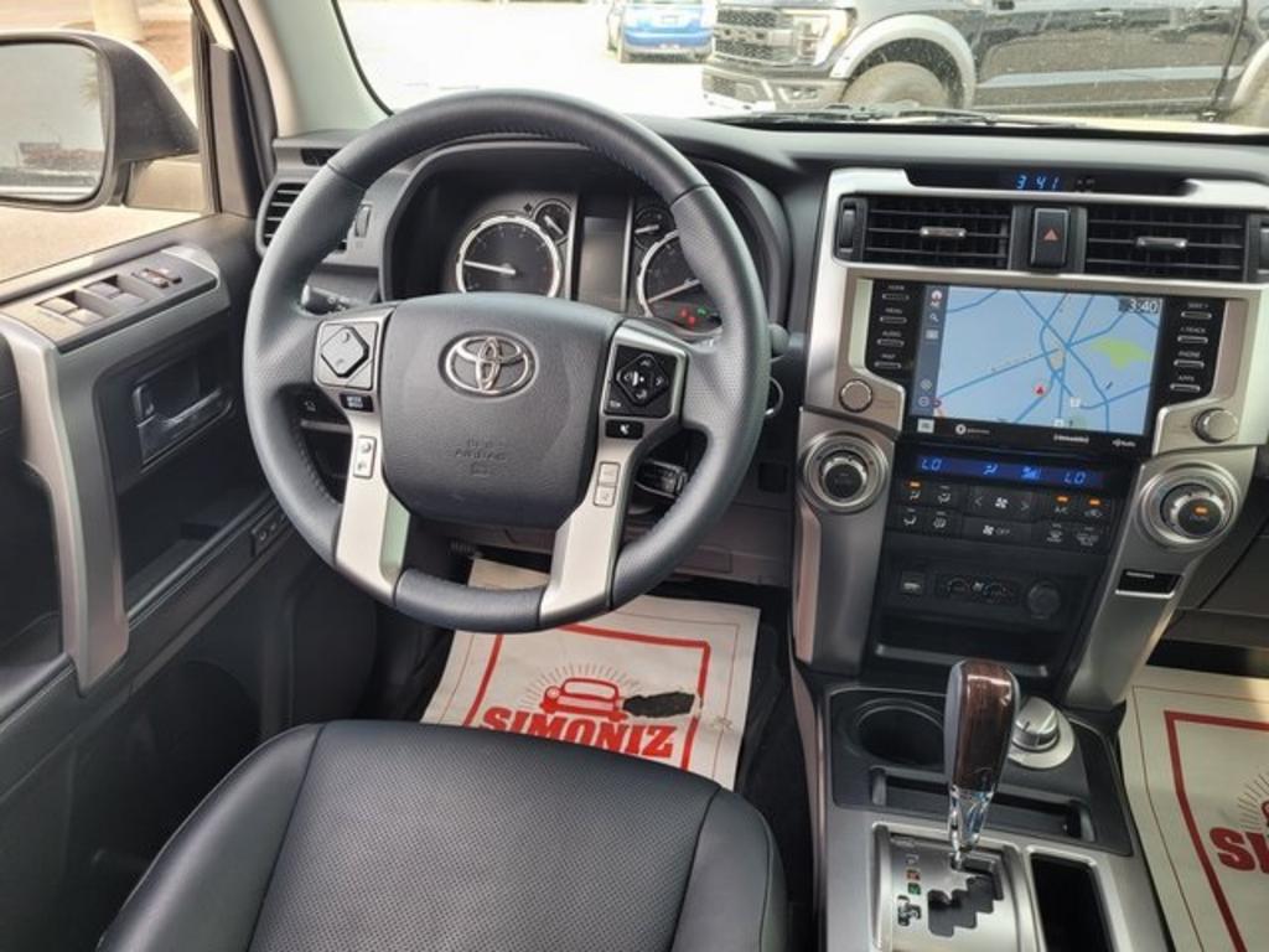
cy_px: 476
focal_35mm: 26
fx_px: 953
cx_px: 634
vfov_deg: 53.1
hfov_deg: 67.3
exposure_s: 1/122
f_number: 1.8
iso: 40
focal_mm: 5.4
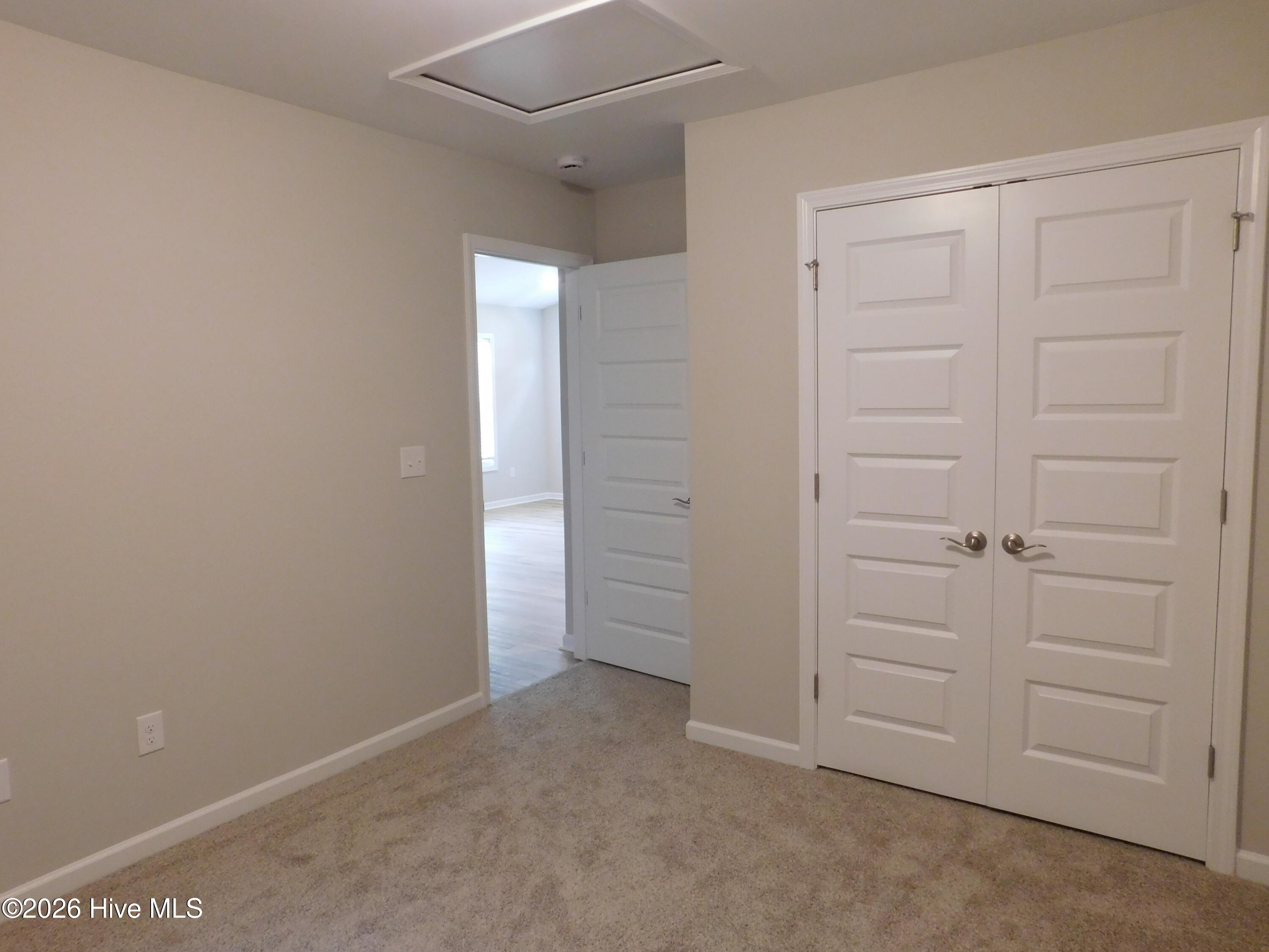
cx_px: 634
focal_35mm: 23
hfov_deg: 73.9
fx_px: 843
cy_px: 476
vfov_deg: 58.9
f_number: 3
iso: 280
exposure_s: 1/30
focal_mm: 4
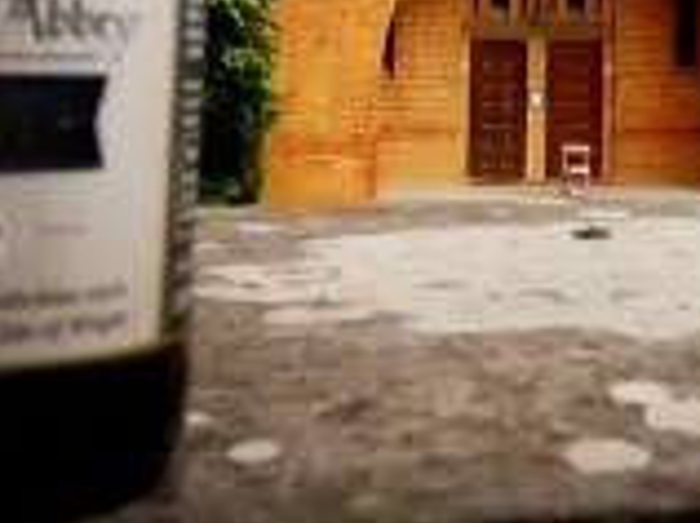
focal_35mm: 71
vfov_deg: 19.6
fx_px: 1434
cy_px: -89
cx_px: 589
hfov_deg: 26.8
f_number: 2
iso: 113
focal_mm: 3.54
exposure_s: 1/1429
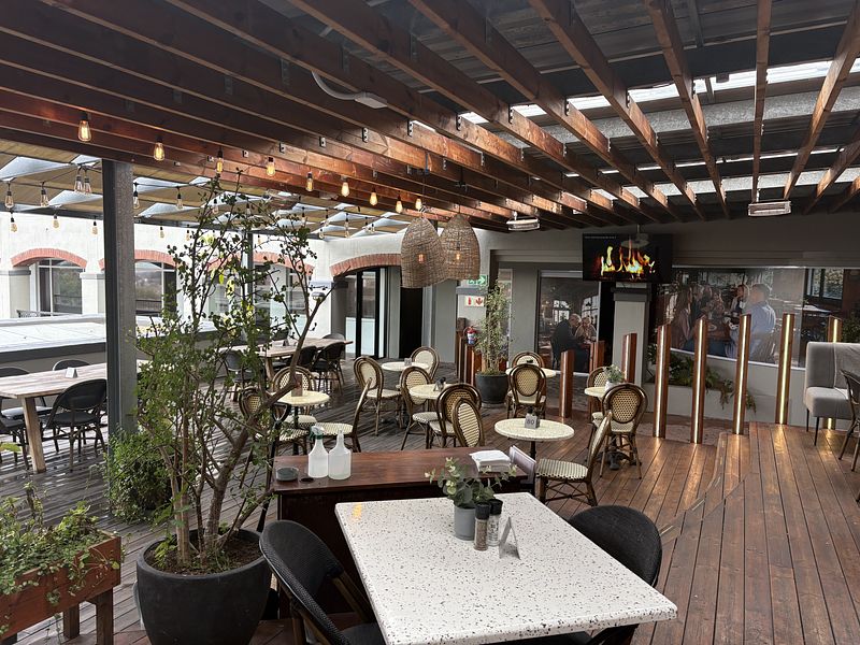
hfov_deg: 67.3
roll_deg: +0.3
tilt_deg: -2.9
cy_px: 322
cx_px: 430
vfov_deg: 53.1
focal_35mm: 26
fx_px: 646
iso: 64
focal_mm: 5.96
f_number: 1.6
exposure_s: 1/135
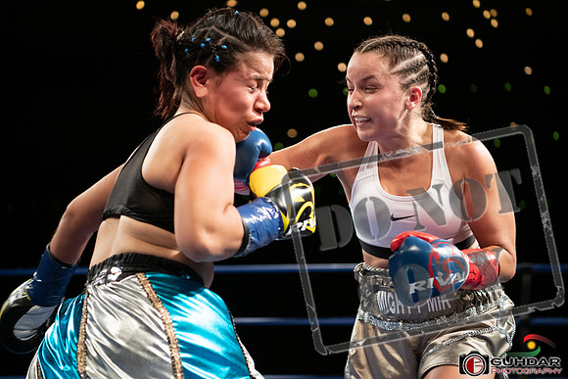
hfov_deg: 26.5
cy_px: 190
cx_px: 284
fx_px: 1207
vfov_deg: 17.8
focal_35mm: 76
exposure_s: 1/1250
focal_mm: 70
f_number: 2.8
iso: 1600
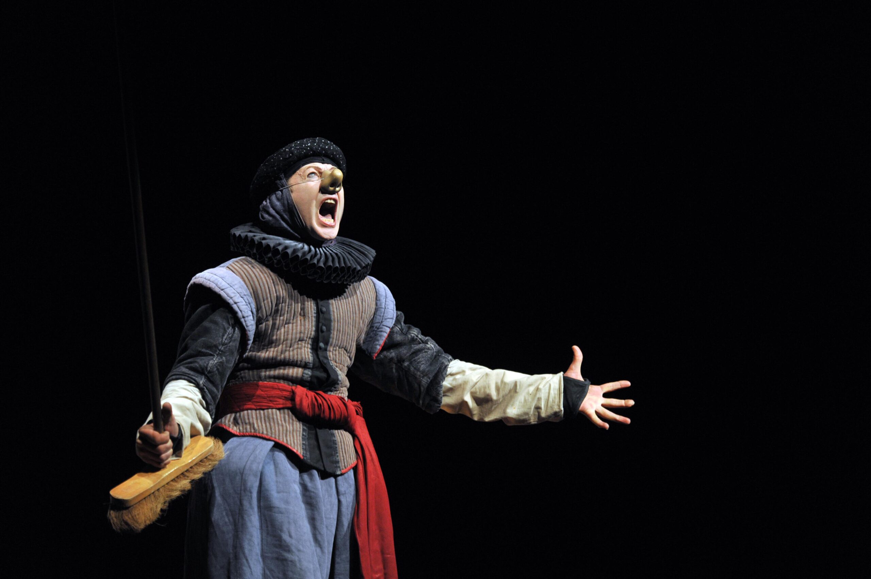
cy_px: 290
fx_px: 5077
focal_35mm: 210
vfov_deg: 6.5
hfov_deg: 9.8
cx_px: 436
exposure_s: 1/200
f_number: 4
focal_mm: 210
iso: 1600
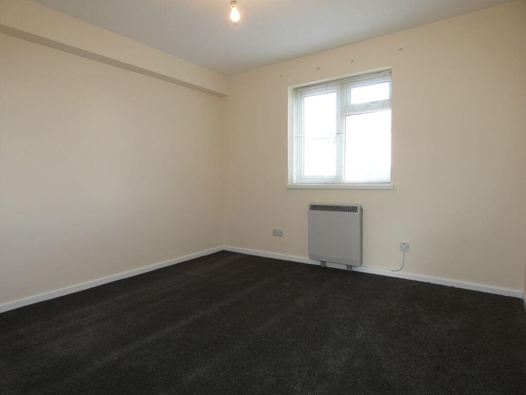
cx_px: 263
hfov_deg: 81.7
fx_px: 304
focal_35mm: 20
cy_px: 198
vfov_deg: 66.0
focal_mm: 3.6
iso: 200
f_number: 2.8
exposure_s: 1/60
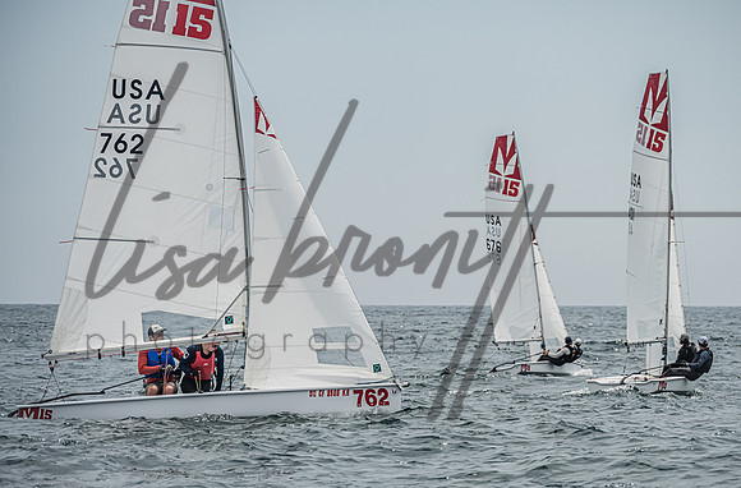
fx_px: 5747
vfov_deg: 4.9
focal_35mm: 280
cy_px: 277
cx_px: 403
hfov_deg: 7.4
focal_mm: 240
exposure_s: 1/3200
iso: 320
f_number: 8
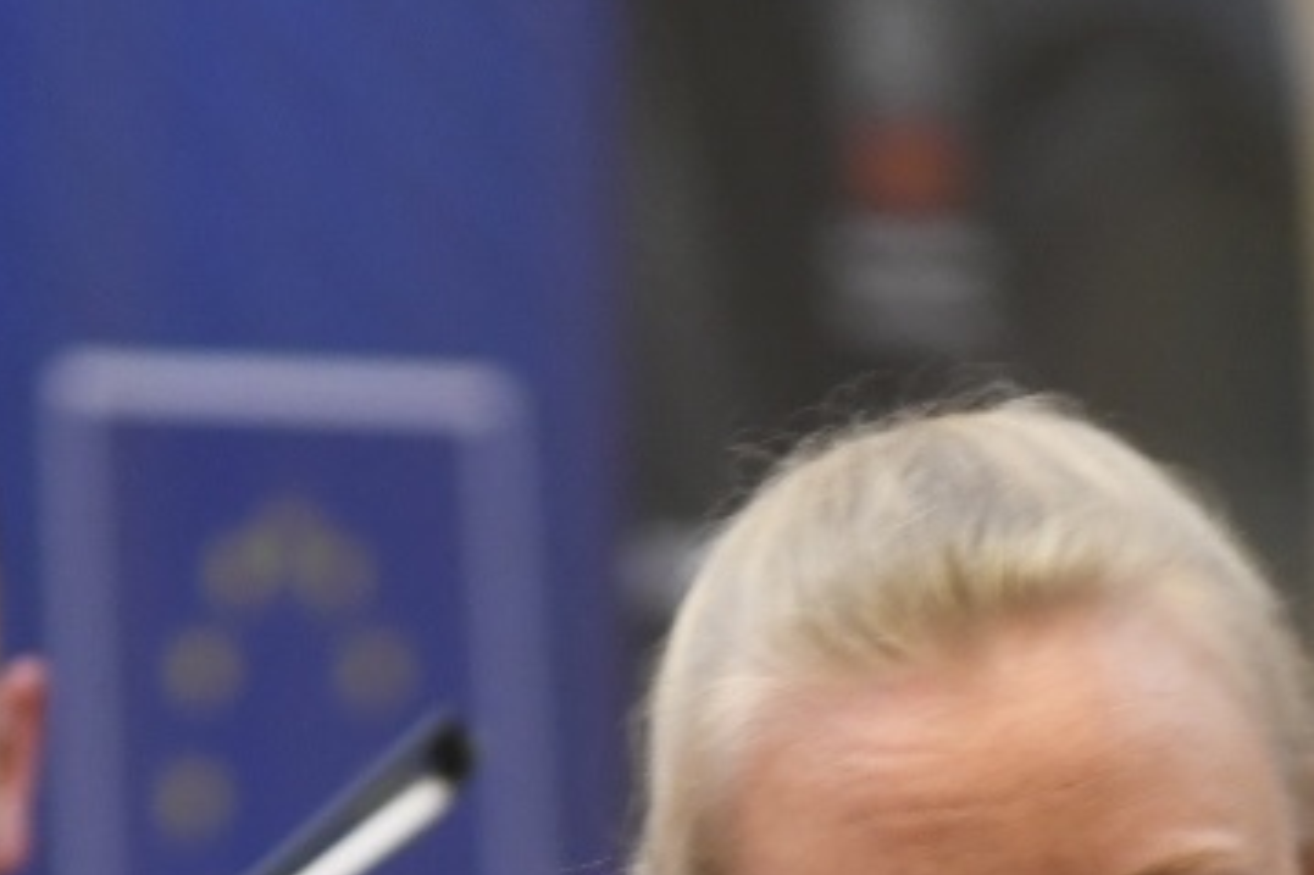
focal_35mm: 902
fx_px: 32906
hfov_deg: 2.3
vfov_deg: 1.5
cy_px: 1527
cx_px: 417
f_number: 2.8
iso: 1600
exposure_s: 1/100
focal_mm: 200
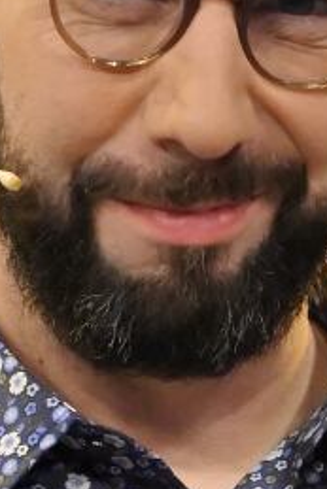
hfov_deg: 3.1
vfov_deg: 4.6
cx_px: 429
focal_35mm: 438
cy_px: 901
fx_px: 5959
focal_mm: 63
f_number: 5.6
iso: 4000
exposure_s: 1/400
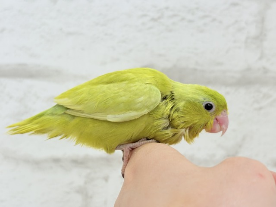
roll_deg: -0.6
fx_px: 415
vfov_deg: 28.0
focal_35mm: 52
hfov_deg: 36.8
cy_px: 104
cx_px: 138
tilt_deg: -3.4
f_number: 1.6
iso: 64
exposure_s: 1/100
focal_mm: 5.96
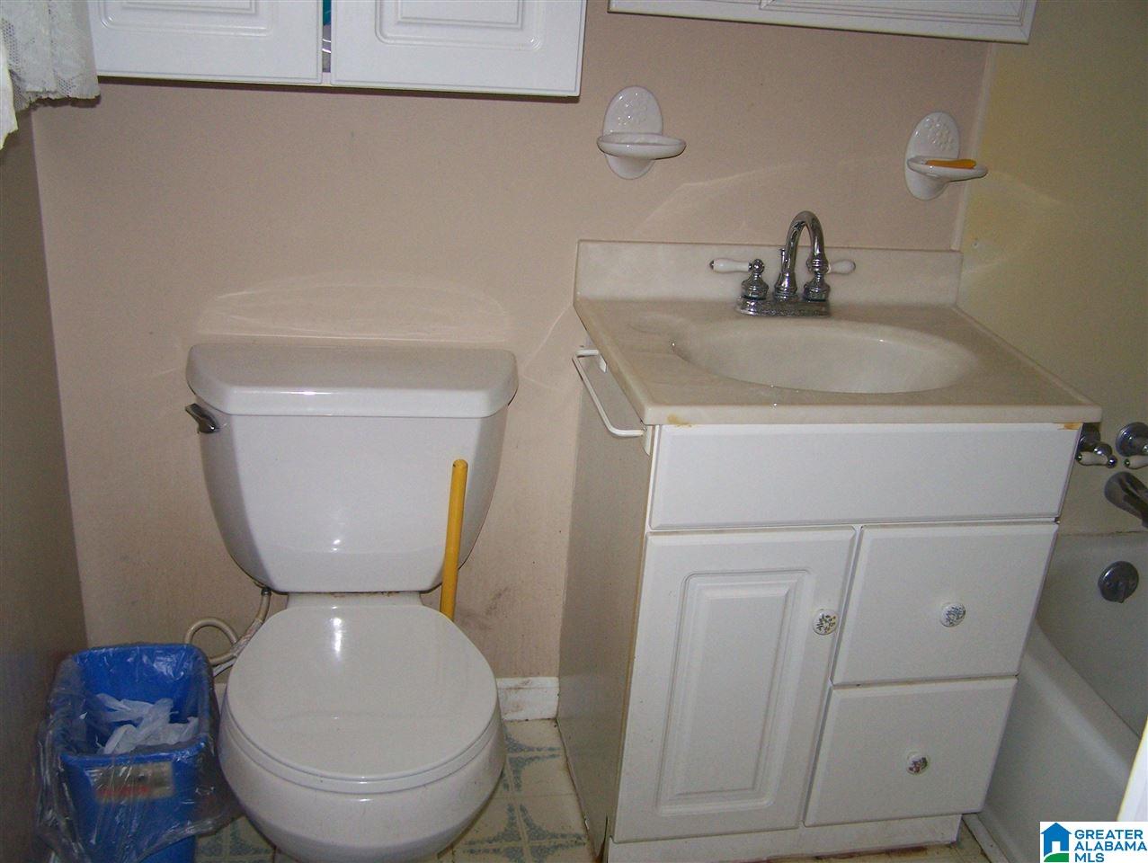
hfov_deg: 48.9
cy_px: 432
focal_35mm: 38
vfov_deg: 37.8
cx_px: 574
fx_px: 1261
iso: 160
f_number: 2.8
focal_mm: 6.3
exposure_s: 1/60
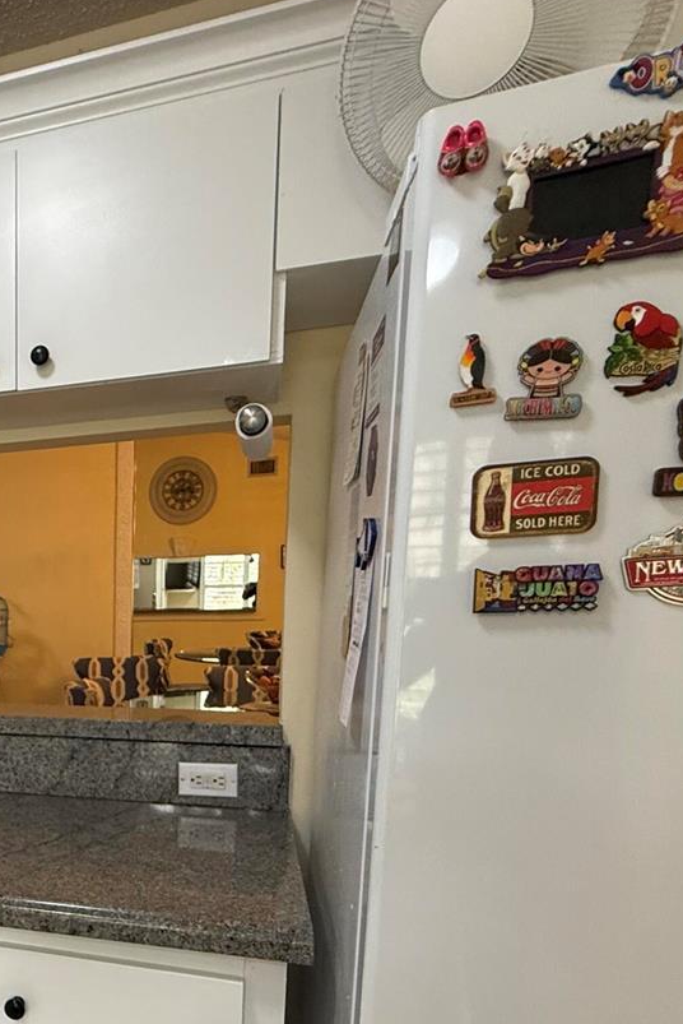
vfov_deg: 61.6
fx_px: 825
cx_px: -74
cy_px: 708
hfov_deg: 37.4
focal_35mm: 29
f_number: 2.2
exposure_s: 1/120
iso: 320
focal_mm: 2.22
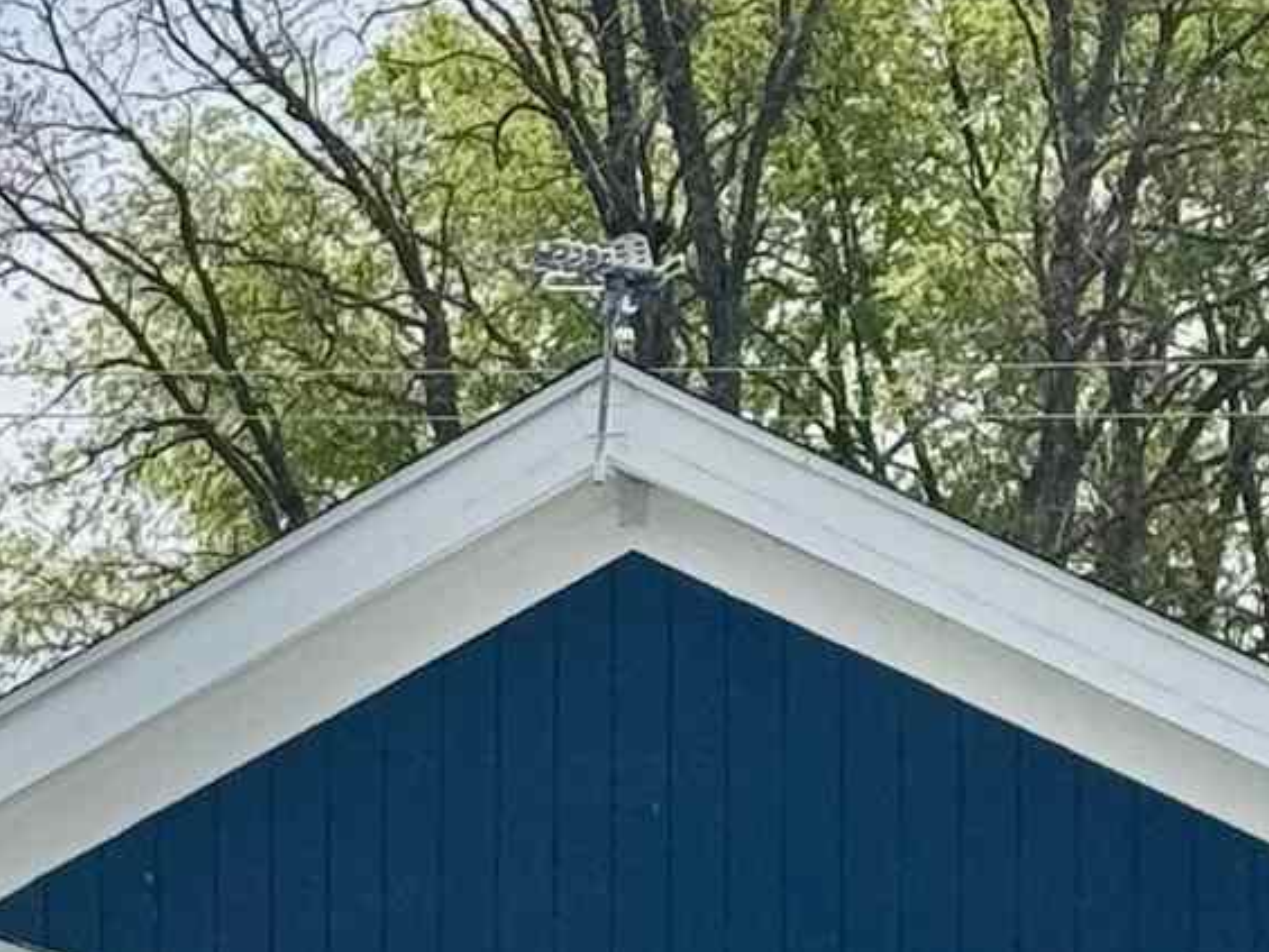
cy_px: 1846
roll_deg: +0.5
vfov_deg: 5.6
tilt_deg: +0.3
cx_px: 822
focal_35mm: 261
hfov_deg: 7.6
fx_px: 9570
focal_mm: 6.76
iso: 64
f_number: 1.78
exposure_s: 1/4608
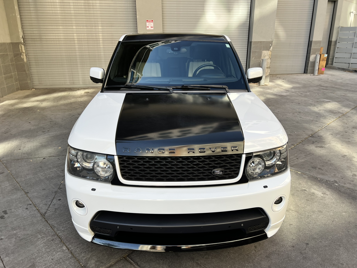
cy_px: 134
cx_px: 178
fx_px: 268
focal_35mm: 26
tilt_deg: -18.8
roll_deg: +0.6
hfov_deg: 67.3
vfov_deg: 53.1
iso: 50
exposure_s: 1/533
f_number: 1.5
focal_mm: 5.7
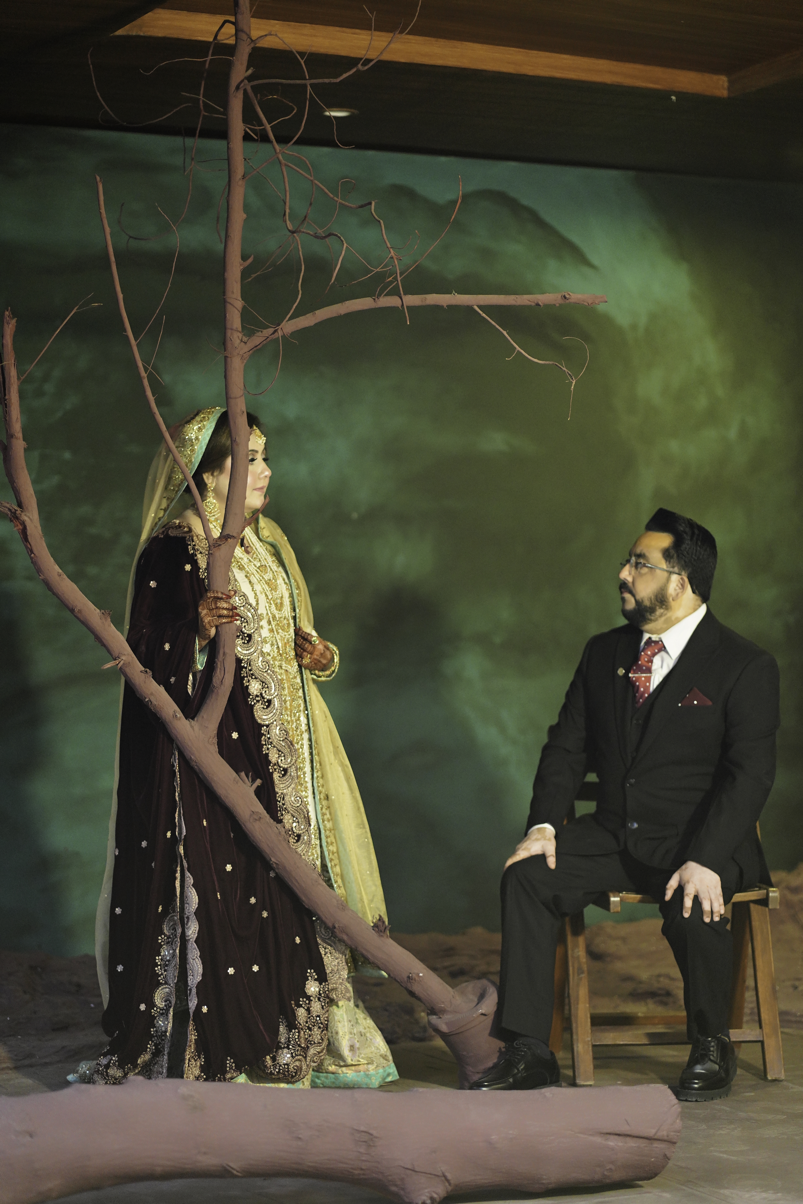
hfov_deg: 16.1
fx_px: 2842
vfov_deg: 23.9
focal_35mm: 85
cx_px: 402
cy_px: 602
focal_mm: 85
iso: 2500
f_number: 1.8
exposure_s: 1/125
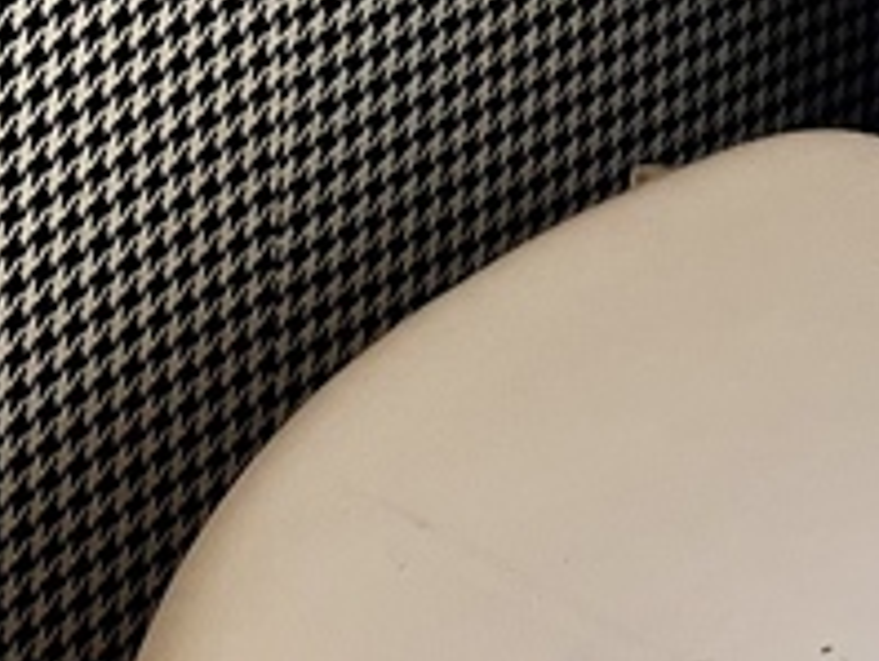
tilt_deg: -11.5
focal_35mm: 189
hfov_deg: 10.4
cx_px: 883
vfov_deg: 7.2
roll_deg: +1.3
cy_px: -1127
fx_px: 4805
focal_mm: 5.7
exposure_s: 1/121
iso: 125
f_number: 1.5
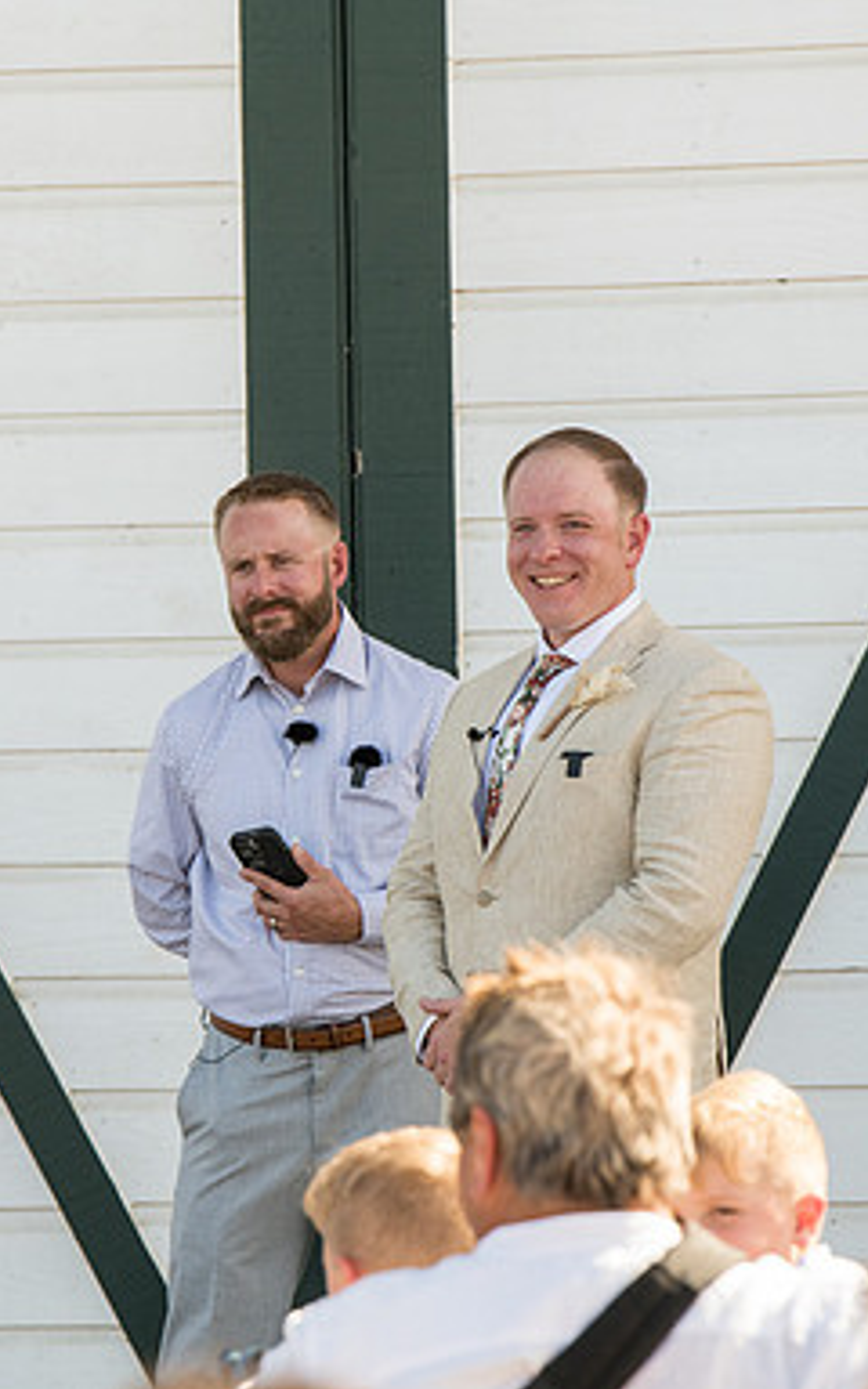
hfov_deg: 4.3
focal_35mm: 308
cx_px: 340
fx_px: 11658
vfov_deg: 6.8
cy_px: 696
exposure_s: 1/500
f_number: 6.3
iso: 500
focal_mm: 200
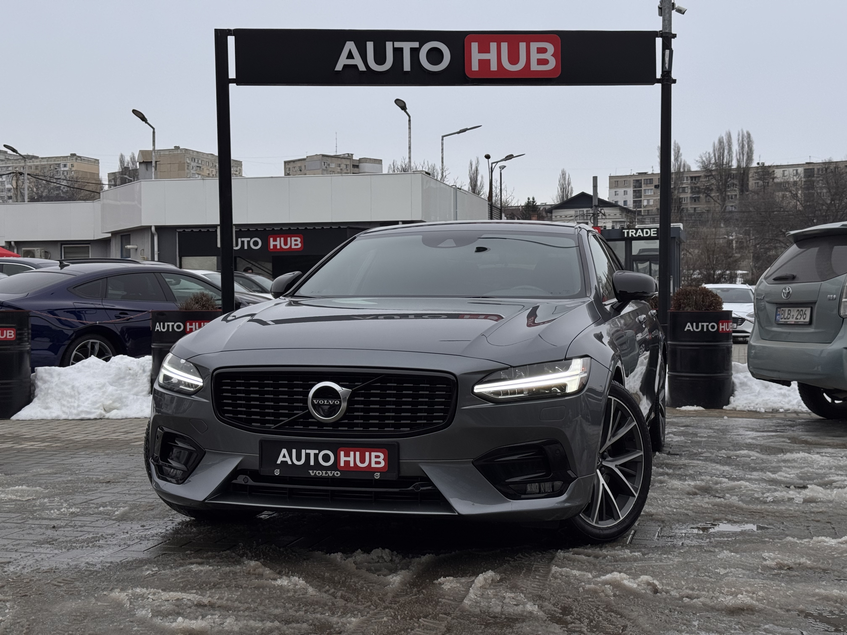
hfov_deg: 39.7
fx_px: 1174
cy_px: 318
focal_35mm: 48
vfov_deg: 30.3
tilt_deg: -0.7
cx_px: 424
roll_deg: +0.7
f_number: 1.78
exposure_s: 1/2959
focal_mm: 6.76
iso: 64
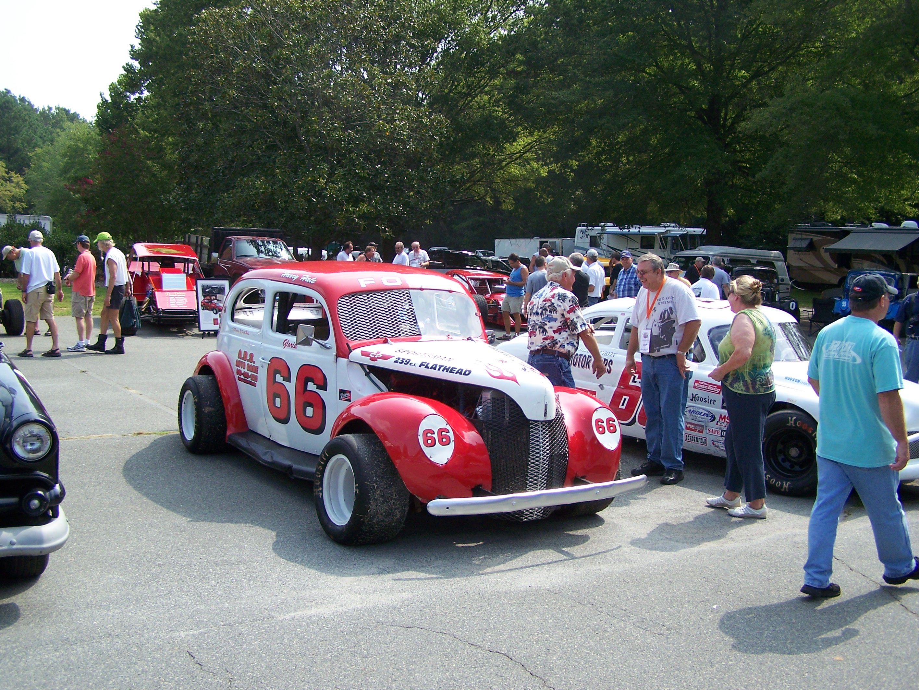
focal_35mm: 38
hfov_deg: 48.9
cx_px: 460
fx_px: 1010
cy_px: 345
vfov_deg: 37.8
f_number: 2.8
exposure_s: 1/800
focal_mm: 6.3
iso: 80
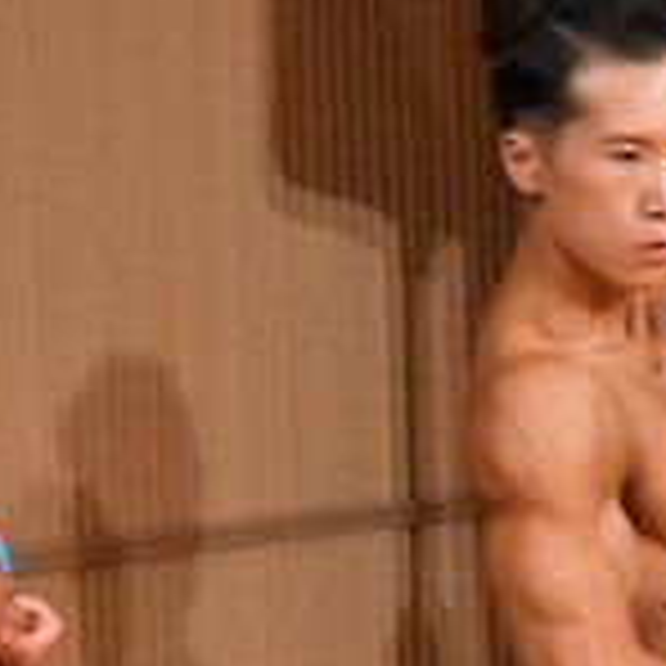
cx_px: 1325
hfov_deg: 1.5
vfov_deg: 1.5
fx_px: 26164
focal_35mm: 1202
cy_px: 796
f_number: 5.6
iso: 11400
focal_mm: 180
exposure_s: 1/400
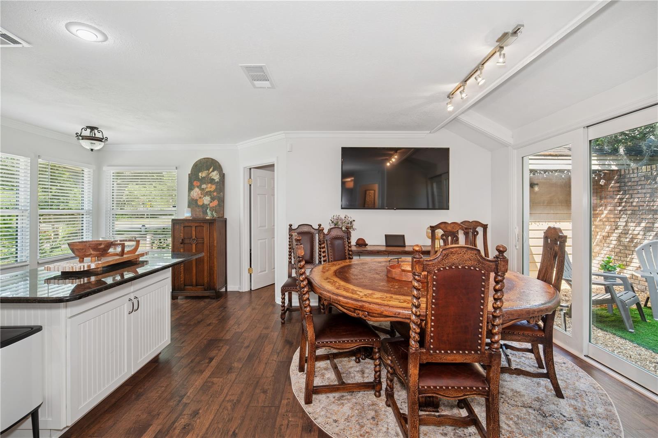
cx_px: 329
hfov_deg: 100.4
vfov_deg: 77.3
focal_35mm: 15
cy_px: 219
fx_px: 274
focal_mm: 15
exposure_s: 1/5
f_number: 8
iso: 200
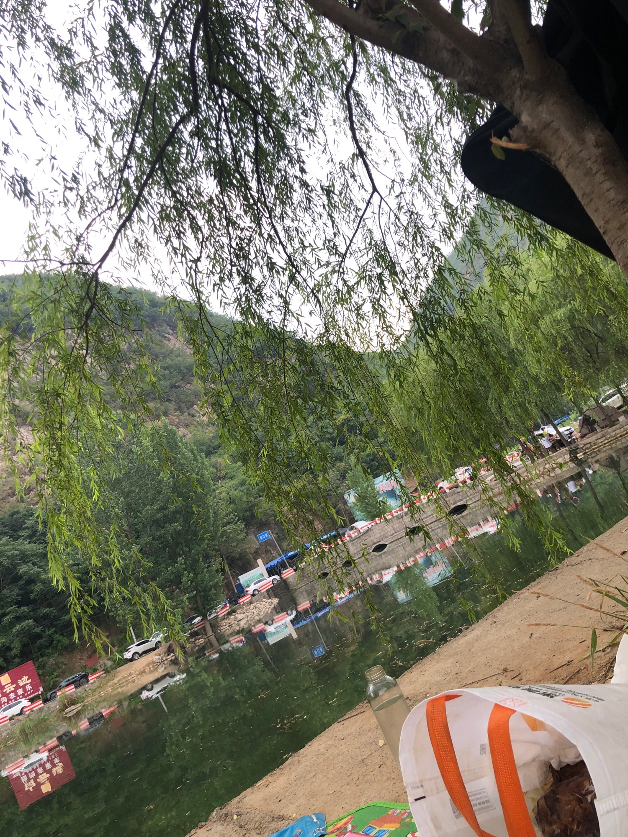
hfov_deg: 49.7
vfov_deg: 63.4
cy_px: 418
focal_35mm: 28
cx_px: 314
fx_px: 677
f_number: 1.8
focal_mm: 4
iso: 20
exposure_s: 1/180
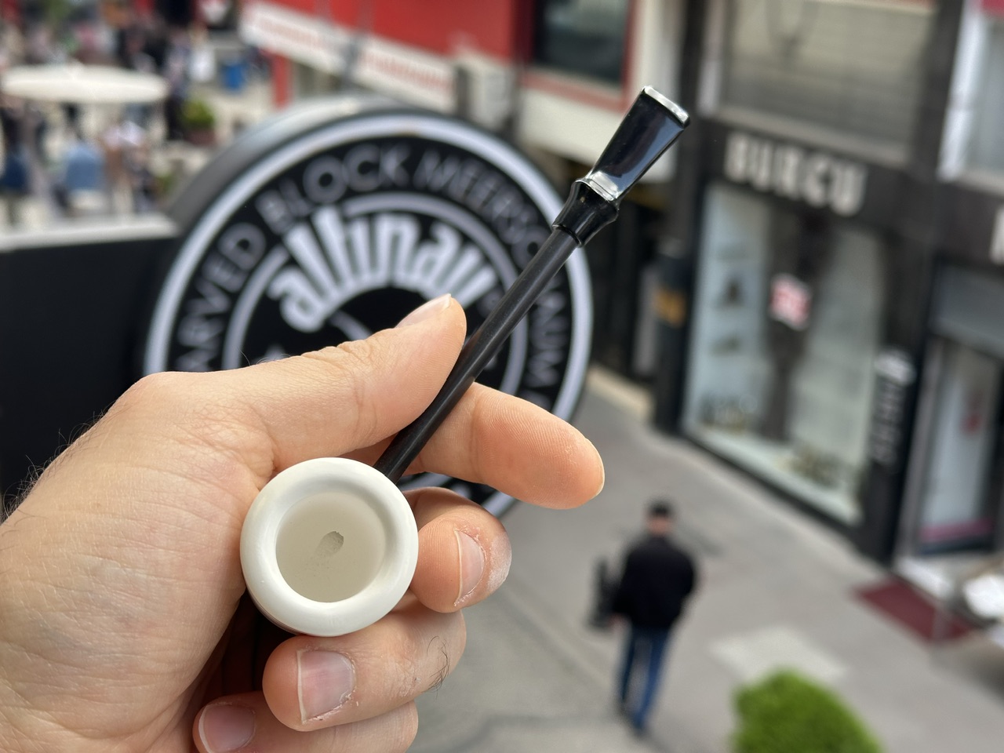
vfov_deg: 30.3
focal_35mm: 48
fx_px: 1392
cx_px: 502
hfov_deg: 39.7
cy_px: 376
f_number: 1.78
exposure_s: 1/484
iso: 64
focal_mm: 6.86
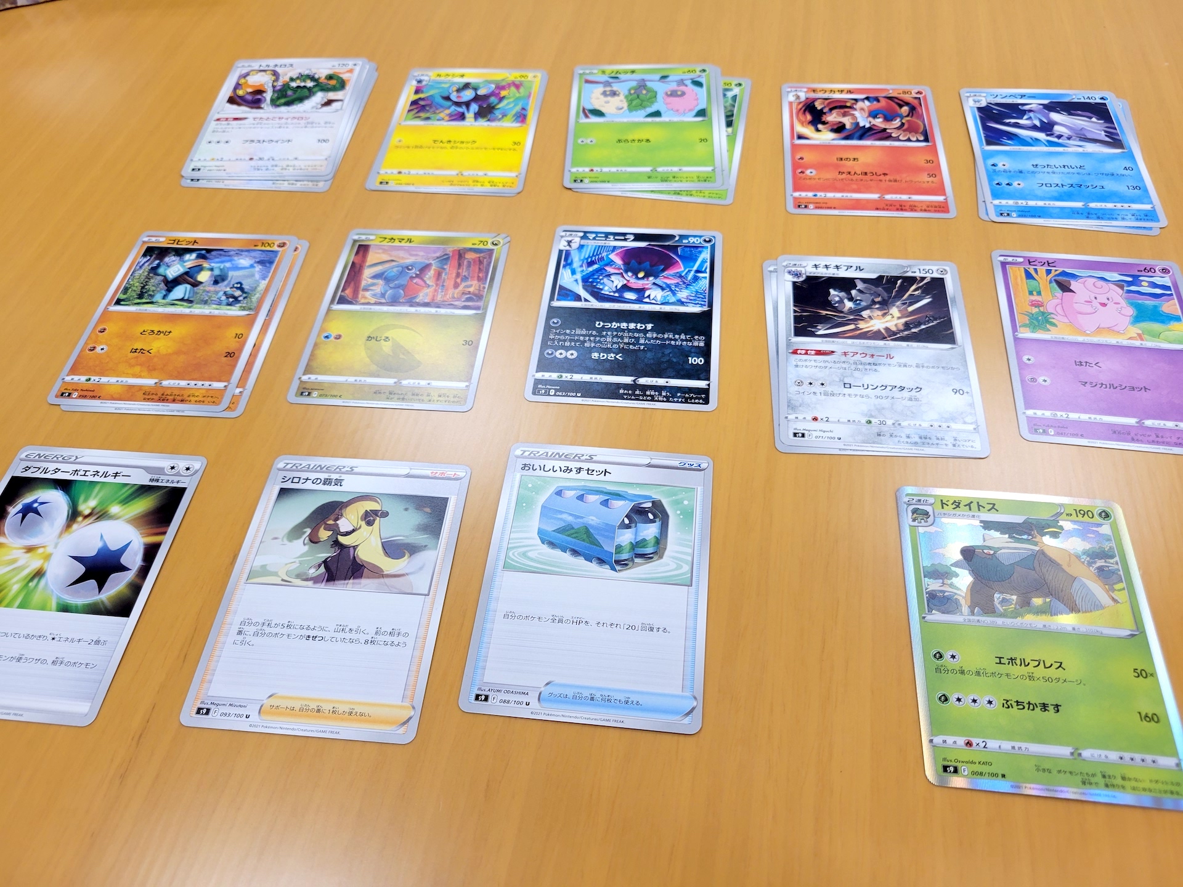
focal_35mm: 26
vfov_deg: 53.1
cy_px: 444
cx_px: 592
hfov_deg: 67.3
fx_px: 889
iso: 80
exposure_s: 1/120
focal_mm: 5.4
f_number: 1.8
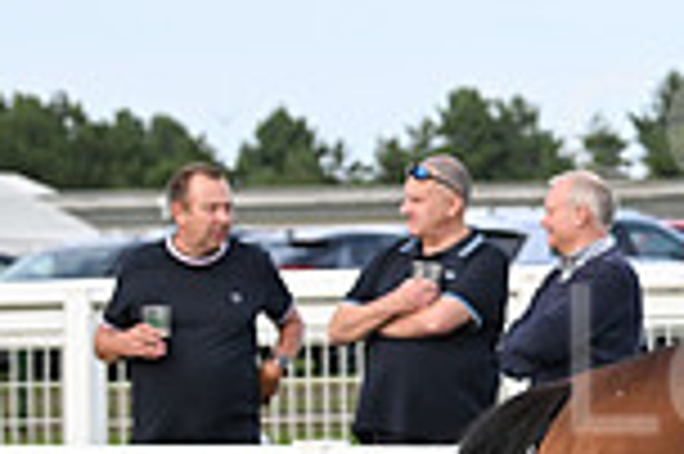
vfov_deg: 5.1
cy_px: 402
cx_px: 1152
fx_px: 5067
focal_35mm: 267
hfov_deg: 7.5
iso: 1000
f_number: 4.5
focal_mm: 70
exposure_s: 1/2500
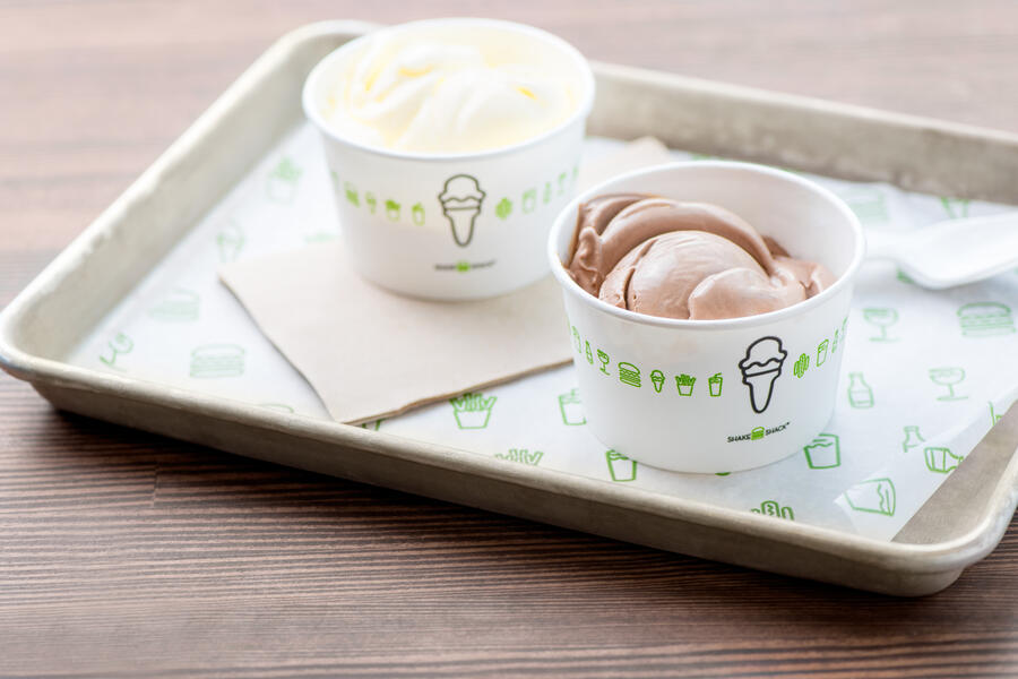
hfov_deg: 19.5
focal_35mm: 105
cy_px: 340
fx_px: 2969
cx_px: 509
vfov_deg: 13.0
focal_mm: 105
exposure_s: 1/200
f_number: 5.6
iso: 250
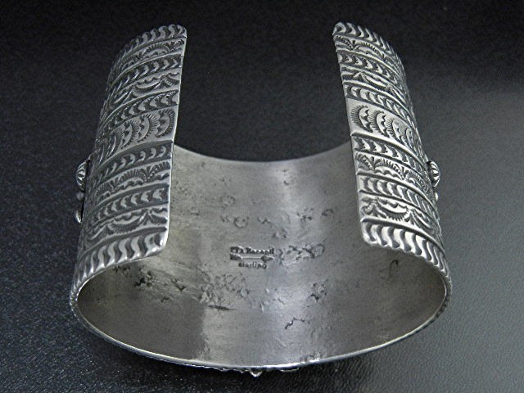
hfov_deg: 42.1
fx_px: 681
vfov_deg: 32.2
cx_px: 262
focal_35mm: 45
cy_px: 196
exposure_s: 1/30
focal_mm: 8.1
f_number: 7.6
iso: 800
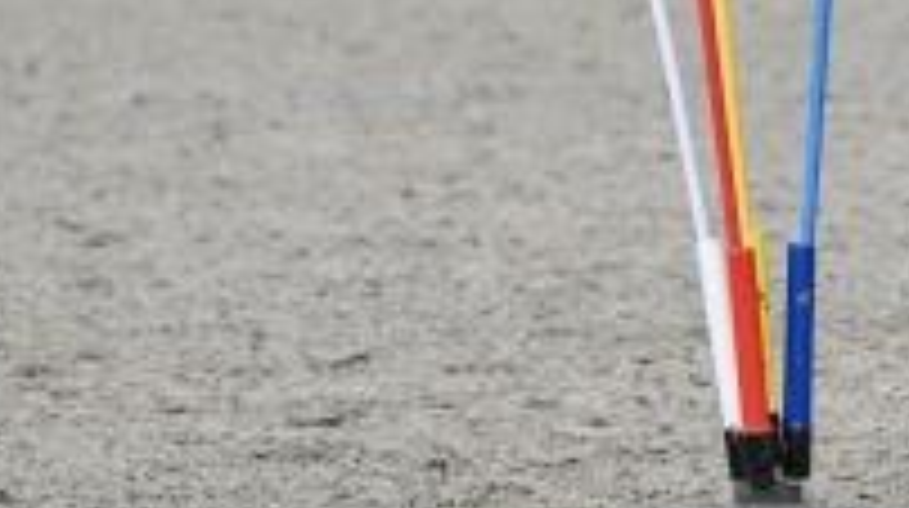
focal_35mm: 561
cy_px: -324
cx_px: 1084
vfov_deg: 2.2
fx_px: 13504
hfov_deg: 3.8
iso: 250
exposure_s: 1/1250
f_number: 5.6
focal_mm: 135
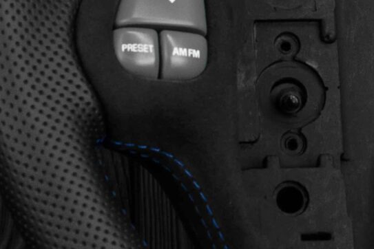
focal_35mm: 247
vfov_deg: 5.5
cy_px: 33
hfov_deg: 8.2
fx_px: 2570
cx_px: 479
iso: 500
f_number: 6.3
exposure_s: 1/125
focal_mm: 35
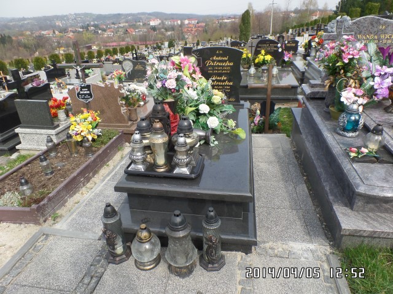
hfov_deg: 73.9
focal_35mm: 23
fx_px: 261
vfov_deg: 58.9
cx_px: 196
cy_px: 147
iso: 100
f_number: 3.5
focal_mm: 4.1
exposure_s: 1/500
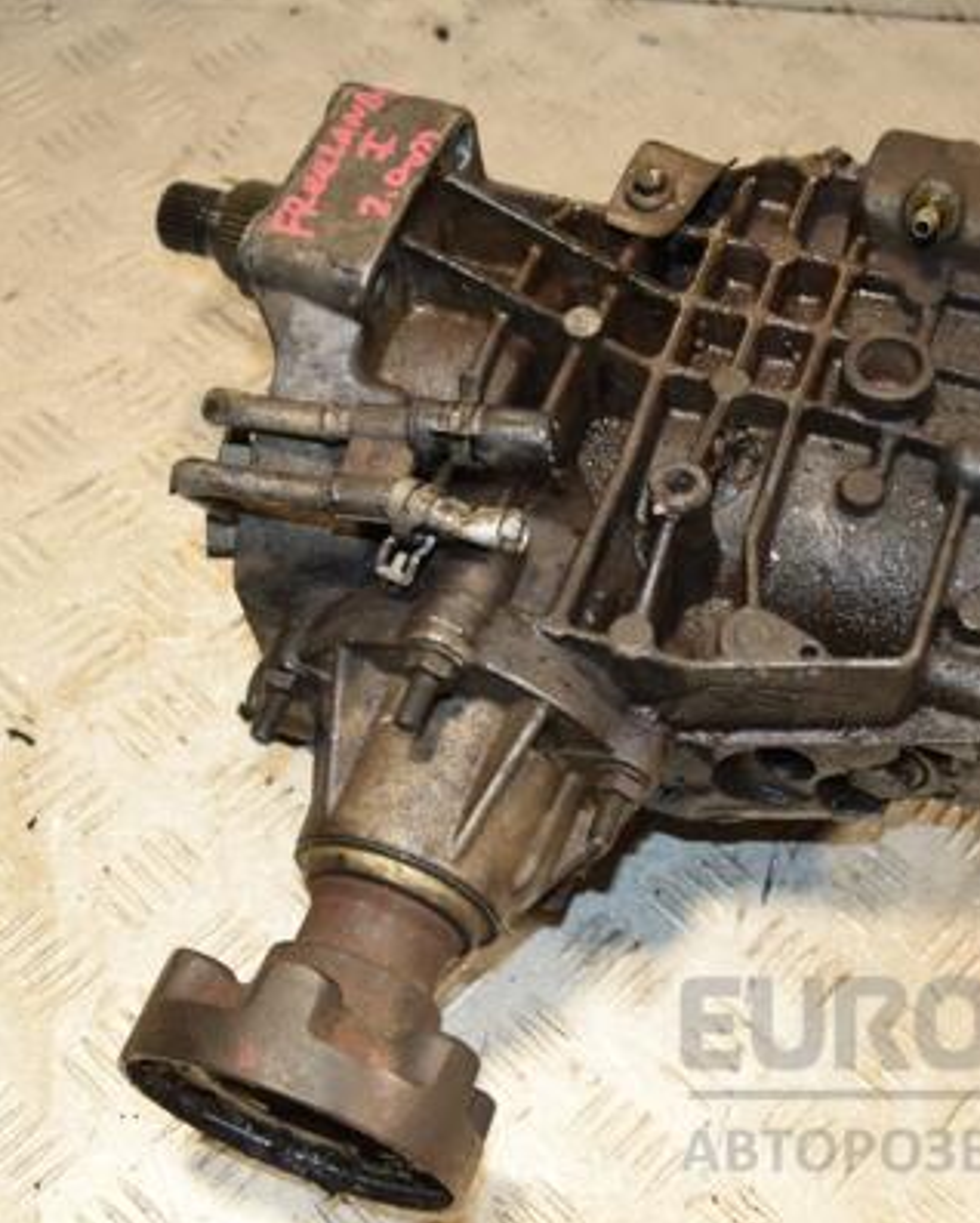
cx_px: 623
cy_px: 613
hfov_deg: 29.6
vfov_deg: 36.6
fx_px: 1848
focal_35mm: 51
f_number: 5.6
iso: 800
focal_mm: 24
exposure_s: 1/200
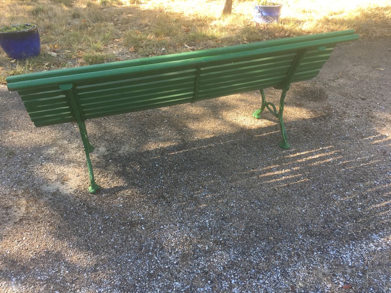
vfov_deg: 48.2
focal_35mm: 29
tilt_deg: -32.6
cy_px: 146
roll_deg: -4.0
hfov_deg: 61.7
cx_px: 196
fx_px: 328
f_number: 2.2
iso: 32
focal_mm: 4.15
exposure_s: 1/100
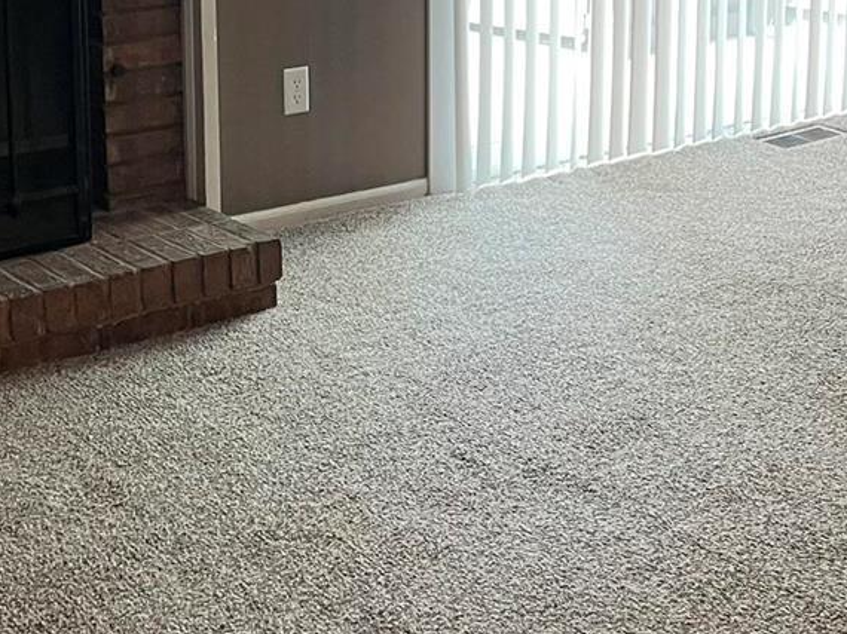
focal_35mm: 73
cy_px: -37
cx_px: 424
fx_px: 1785
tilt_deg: -8.2
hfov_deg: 26.7
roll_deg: +0.4
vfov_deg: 19.4
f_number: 1.6
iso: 100
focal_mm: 5.1
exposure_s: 1/60
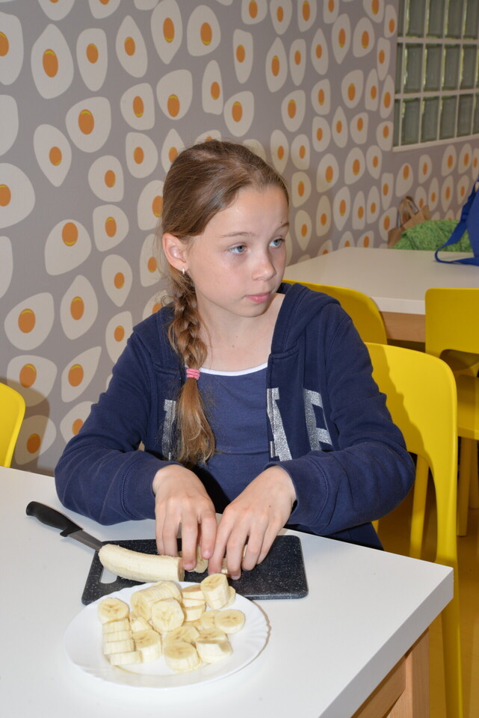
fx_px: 1037
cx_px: 240
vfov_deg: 38.2
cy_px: 359
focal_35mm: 52
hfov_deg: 26.0
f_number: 11
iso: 640
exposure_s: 1/80
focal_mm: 52
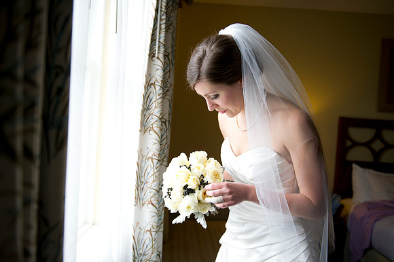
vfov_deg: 44.9
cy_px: 131
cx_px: 197
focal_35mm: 29
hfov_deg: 63.7
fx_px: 317
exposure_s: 1/640
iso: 640
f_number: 2.8
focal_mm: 29
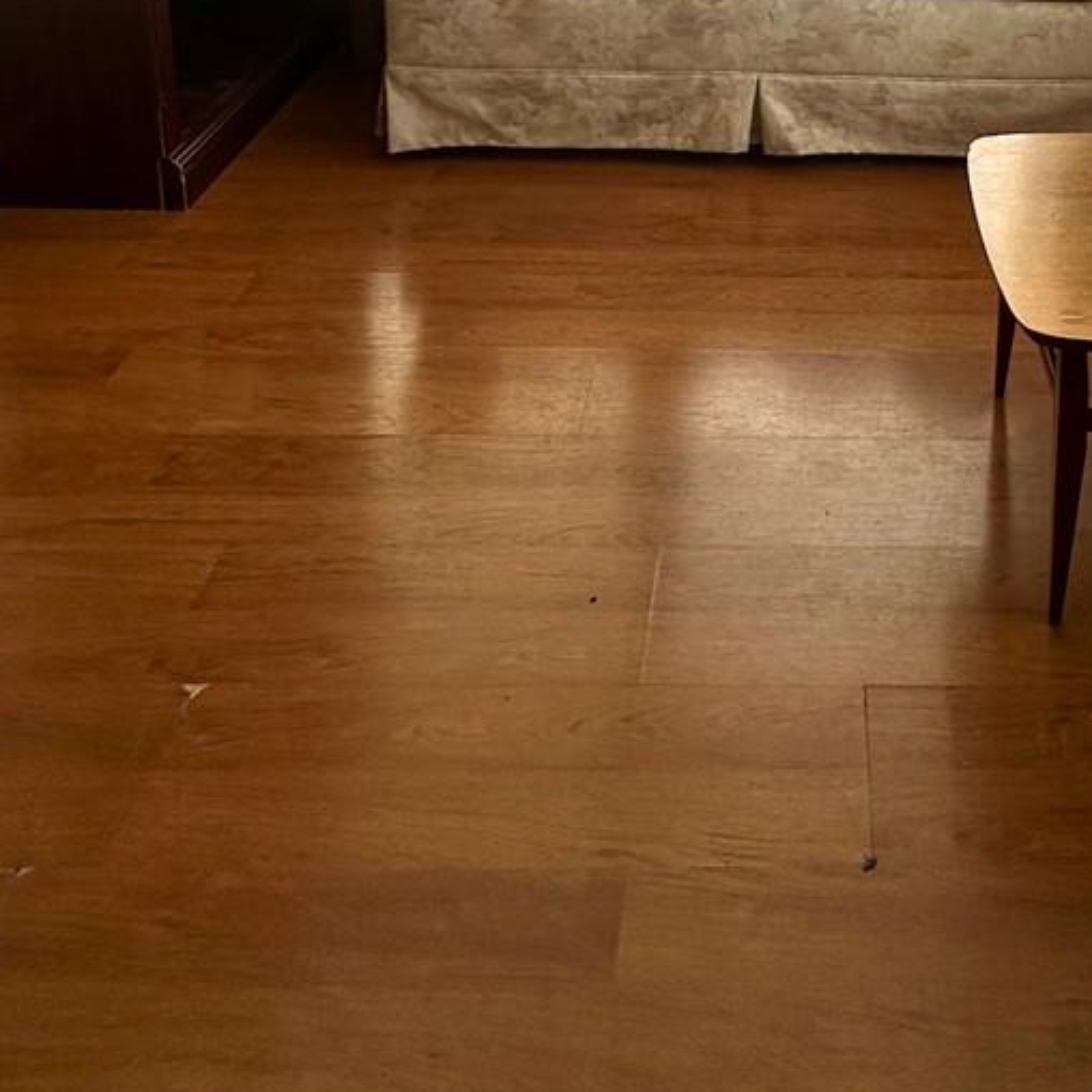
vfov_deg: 35.2
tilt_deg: -12.3
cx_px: 843
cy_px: -170
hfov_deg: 41.3
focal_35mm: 39
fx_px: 1392
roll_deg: -0.5
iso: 40
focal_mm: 2.22
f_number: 2.2
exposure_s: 1/224
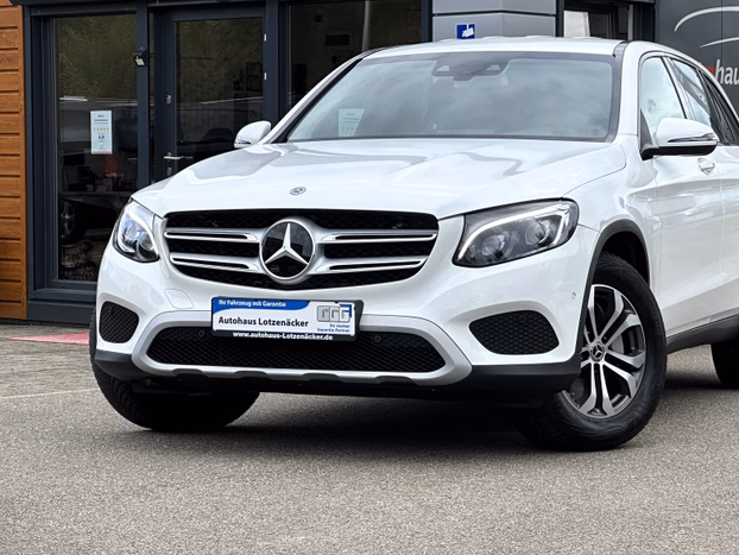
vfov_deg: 14.9
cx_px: 448
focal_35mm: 99
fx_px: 2114
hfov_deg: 19.8
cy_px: 265
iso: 32
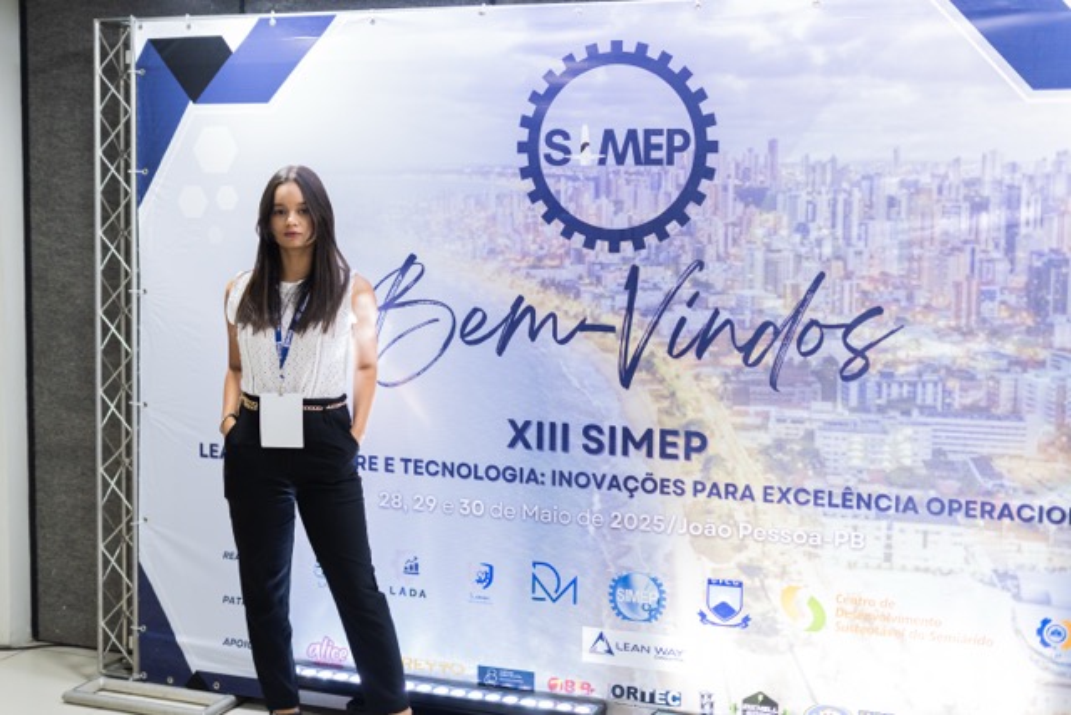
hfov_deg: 39.6
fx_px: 1488
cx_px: 536
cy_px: 358
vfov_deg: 27.0
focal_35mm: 50
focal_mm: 50
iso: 800
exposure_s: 1/100
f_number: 1.8
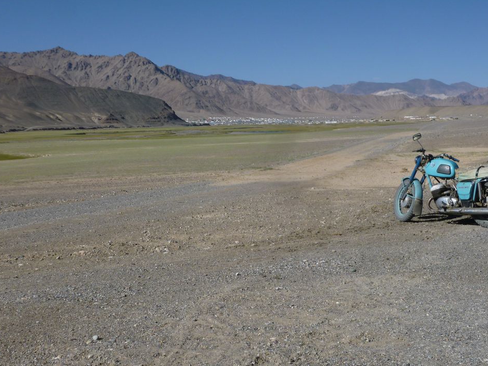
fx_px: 860
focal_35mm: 61
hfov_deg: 31.6
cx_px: 287
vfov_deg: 24.0
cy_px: 185
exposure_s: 1/1300
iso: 100
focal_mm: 8.6
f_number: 4
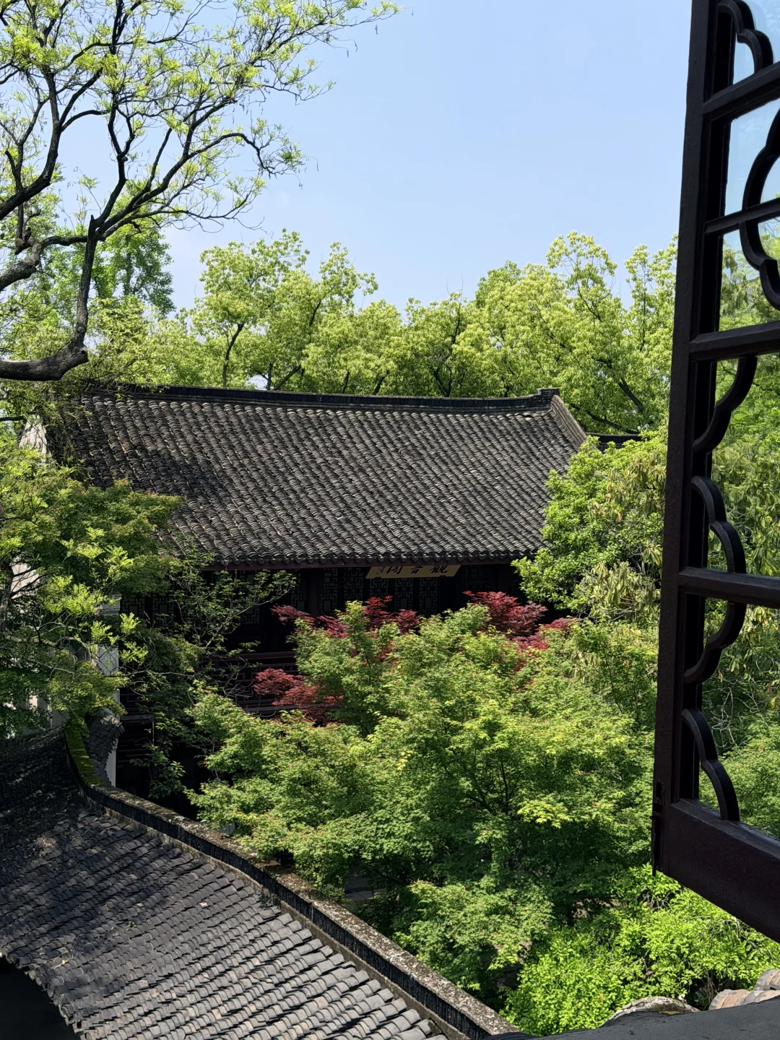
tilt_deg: -2.6
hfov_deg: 30.3
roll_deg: -1.0
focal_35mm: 48
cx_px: 390
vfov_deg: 39.7
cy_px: 520
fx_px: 1442
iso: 80
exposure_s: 1/4878
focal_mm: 6.76
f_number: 1.78
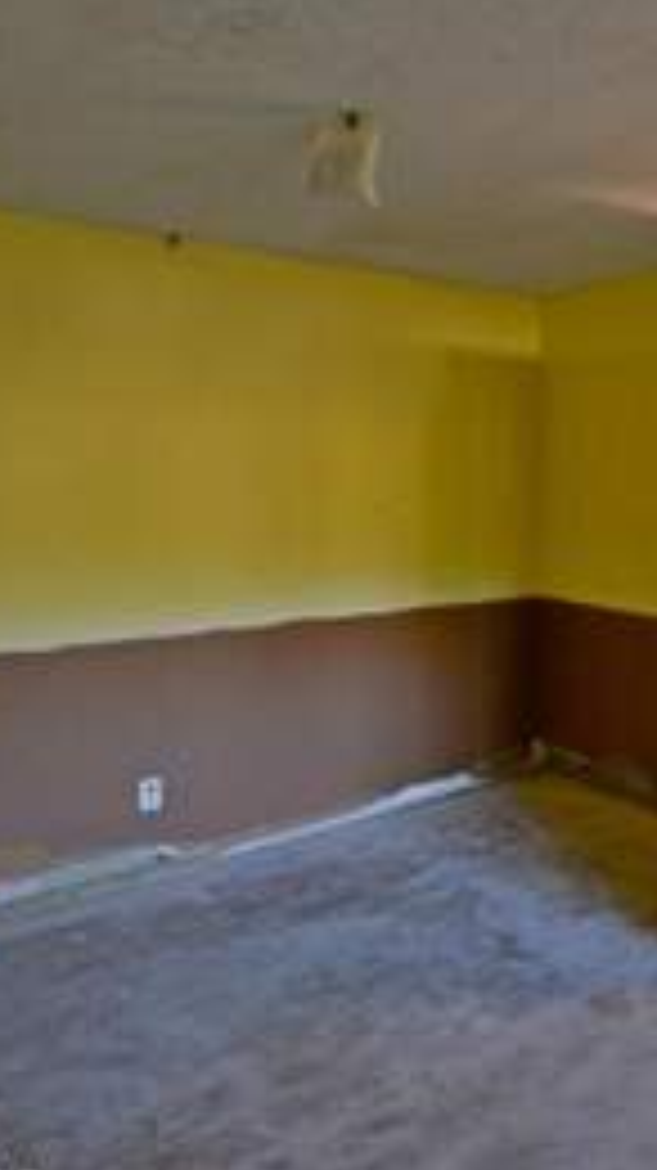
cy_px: 531
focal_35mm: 29
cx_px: 662
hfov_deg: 36.0
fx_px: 899
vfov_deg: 66.0
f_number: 3.5
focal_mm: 10
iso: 800
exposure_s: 1/40
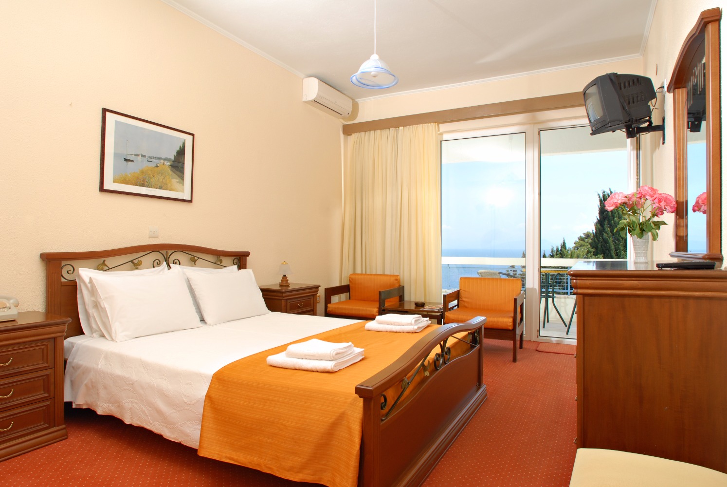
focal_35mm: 21
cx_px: 364
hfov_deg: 81.1
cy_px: 244
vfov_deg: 59.6
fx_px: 425
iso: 125
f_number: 7.1
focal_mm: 14
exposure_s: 1/125
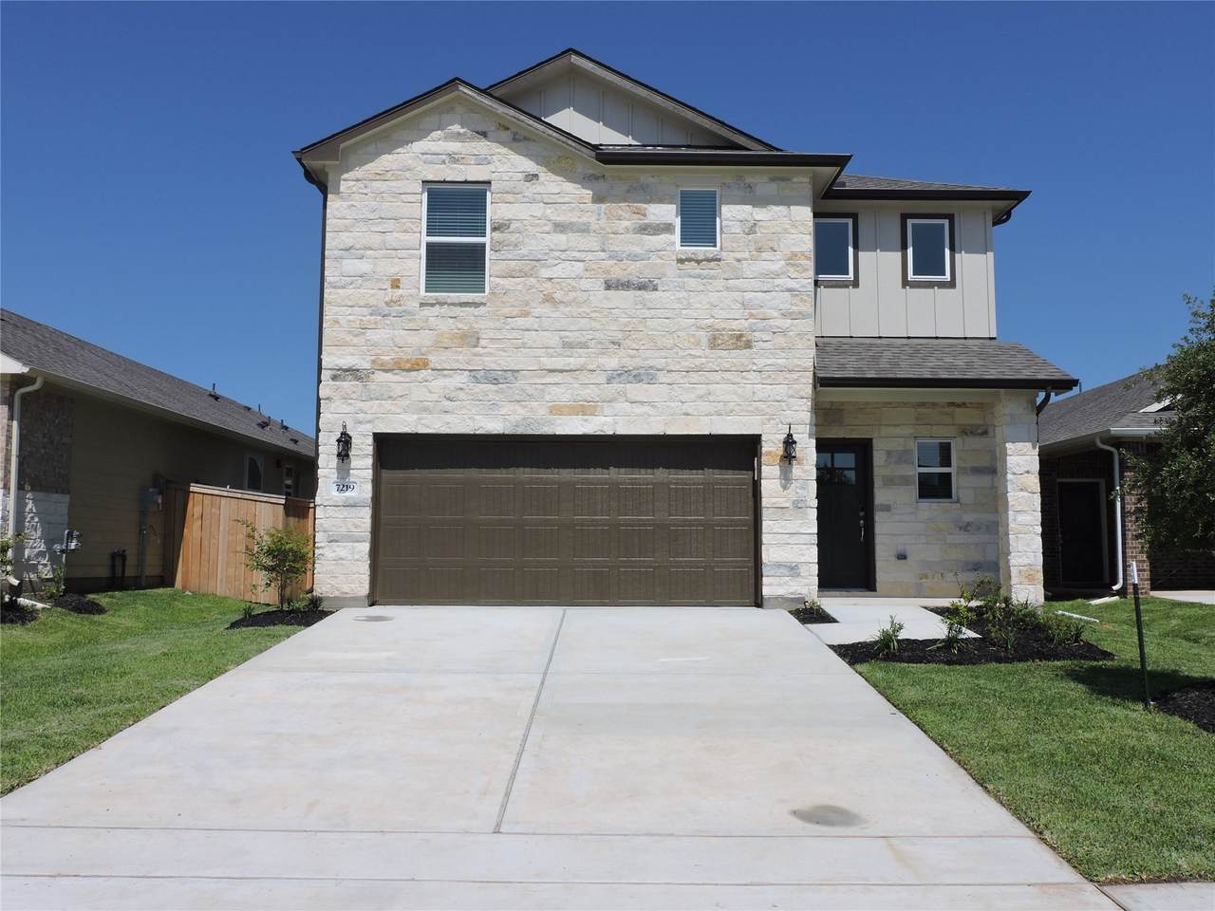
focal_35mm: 30
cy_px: 456
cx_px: 608
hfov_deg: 60.0
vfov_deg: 46.8
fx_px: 1053
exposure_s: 1/1250
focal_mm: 5.4
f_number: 4.4
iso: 100
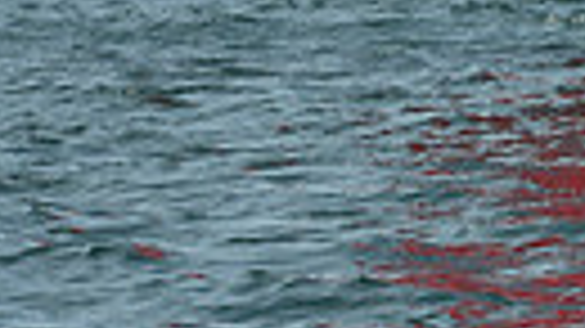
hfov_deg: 4.1
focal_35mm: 525
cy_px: -939
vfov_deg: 2.3
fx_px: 8140
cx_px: 853
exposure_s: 1/1250
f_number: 9
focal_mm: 112
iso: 320
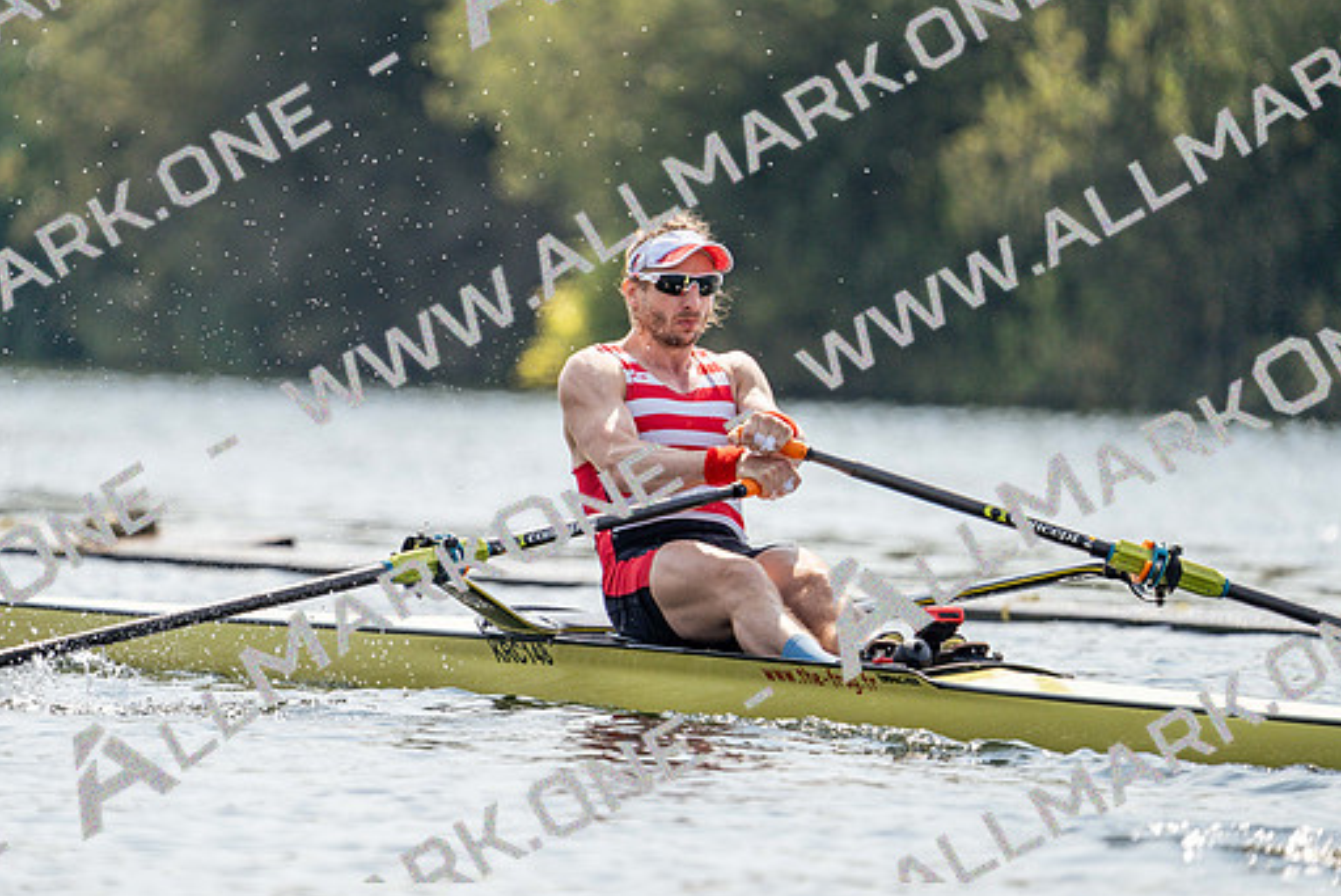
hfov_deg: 3.9
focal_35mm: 529
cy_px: 434
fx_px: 19716
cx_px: 605
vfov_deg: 2.6
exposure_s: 1/1600
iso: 250
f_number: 6.3
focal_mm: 467
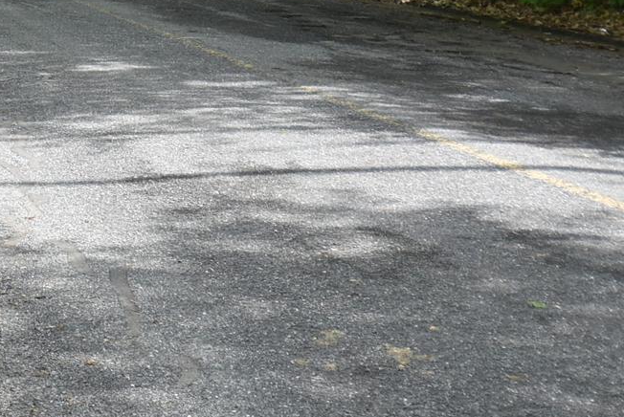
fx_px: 1960
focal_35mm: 113
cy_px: -93
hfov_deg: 16.8
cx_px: -249
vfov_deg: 11.9
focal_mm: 24
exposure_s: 1/200
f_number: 6.3
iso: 200
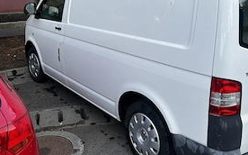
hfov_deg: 49.3
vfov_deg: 31.4
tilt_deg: -11.3
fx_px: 270
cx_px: 130
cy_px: 39
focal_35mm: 40
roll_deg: +0.4
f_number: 1.5
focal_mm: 5.7
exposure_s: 1/217
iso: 40
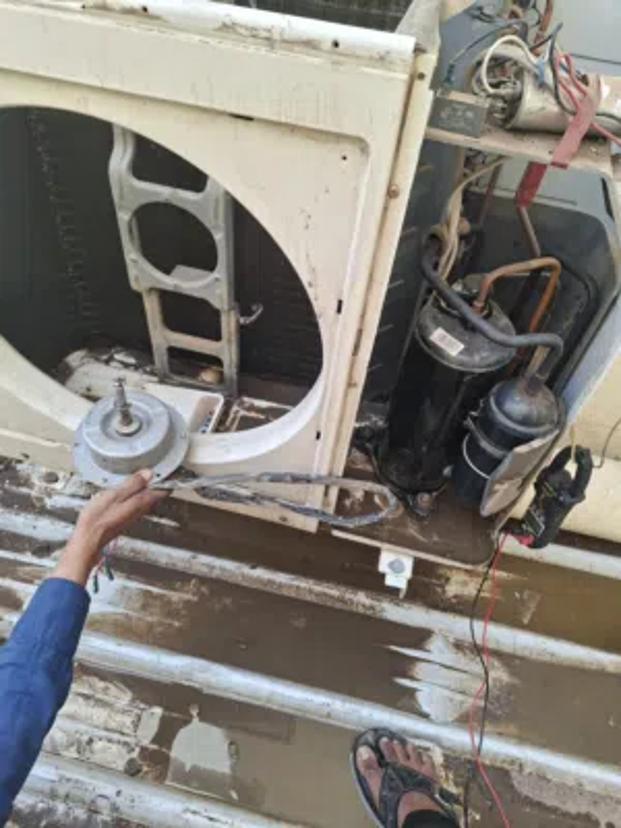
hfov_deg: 58.9
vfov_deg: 73.9
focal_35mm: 23
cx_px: 310
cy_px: 414
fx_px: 550
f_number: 1.8
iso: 50
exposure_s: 1/120
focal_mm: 5.54
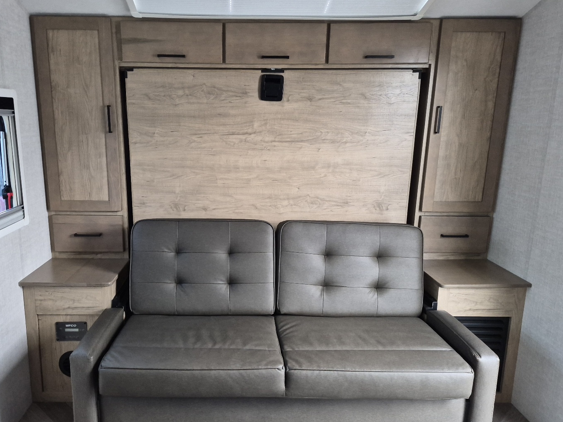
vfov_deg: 51.3
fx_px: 439
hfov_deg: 65.1
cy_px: 228
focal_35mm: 27
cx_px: 245
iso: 200
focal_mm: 5.4
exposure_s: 1/120
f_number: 1.8
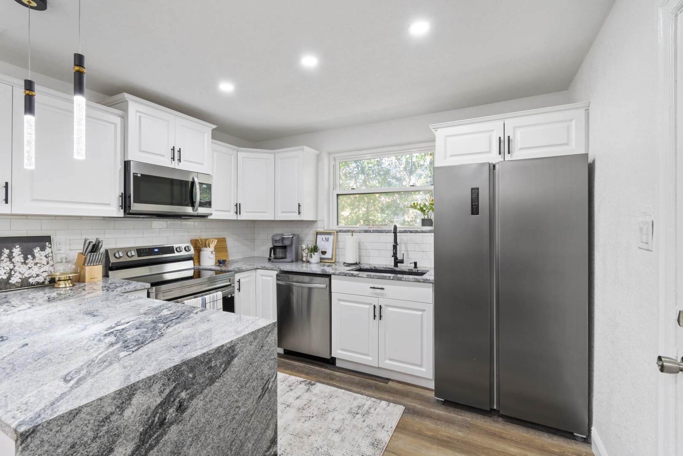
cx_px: 342
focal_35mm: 15
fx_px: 285
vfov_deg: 77.3
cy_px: 228
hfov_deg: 100.4
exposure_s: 1
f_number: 8
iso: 100
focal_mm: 10
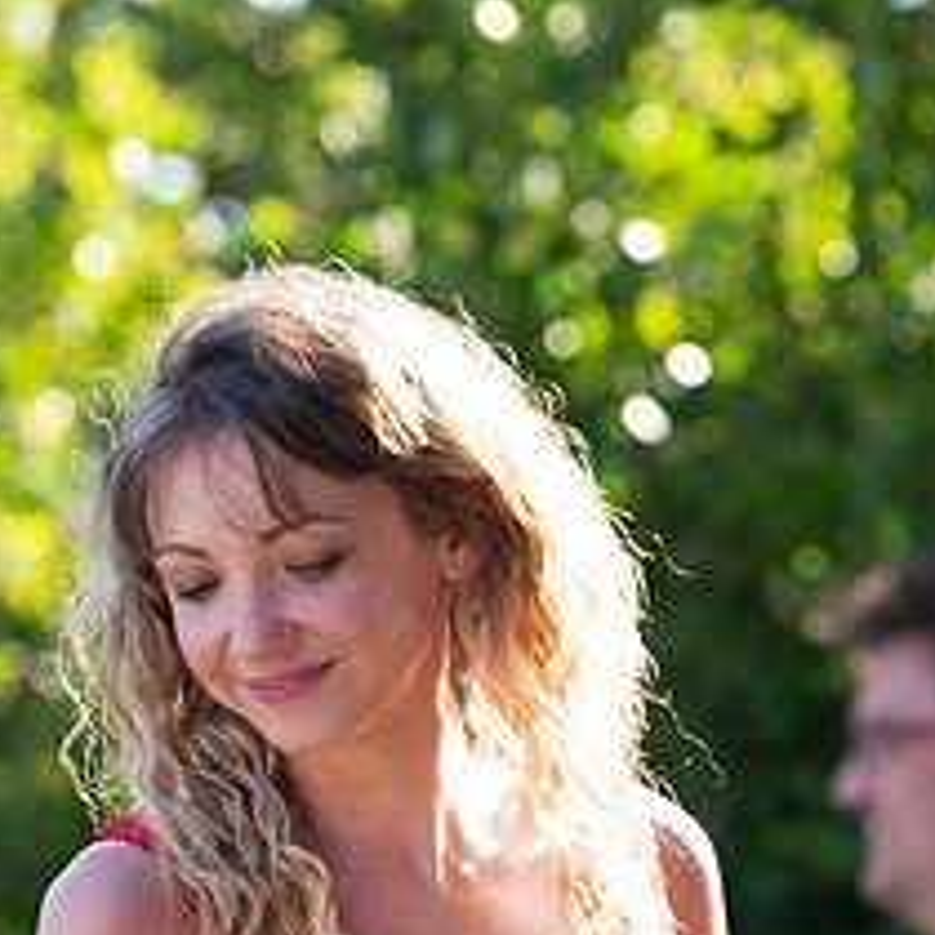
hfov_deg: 4.5
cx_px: 401
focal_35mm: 388
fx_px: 11857
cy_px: 639
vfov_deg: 4.5
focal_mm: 165
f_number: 3.2
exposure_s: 1/200
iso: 100
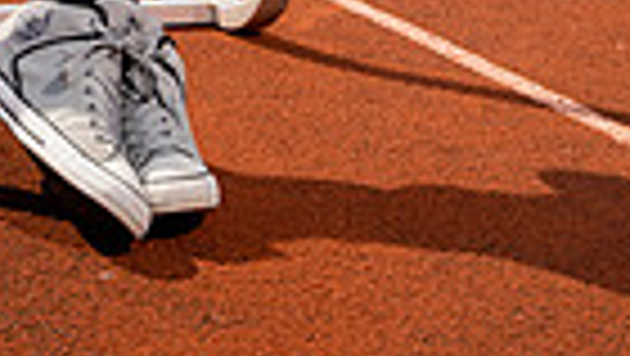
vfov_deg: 9.5
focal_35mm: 111
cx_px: 0
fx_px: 1856
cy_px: -550
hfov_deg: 18.8
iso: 100
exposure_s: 1/250
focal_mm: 33
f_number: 8
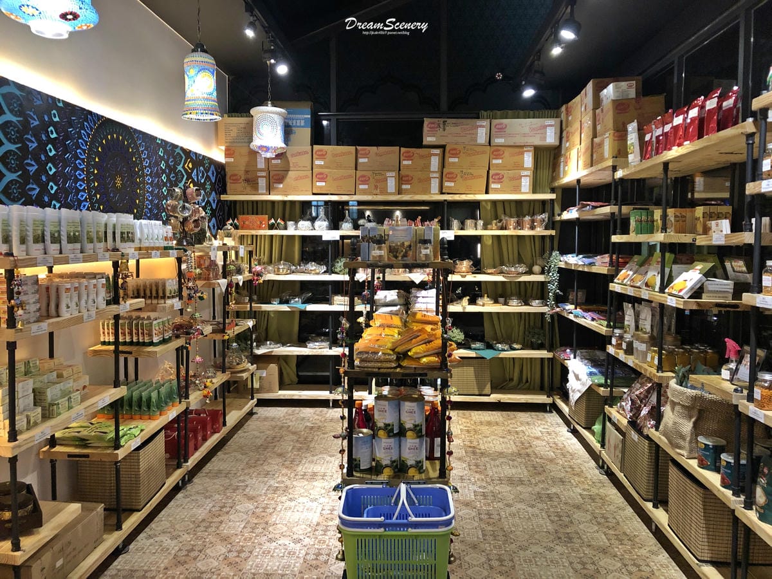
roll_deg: -0.9
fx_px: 624
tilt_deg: -5.2
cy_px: 290
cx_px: 386
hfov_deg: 63.4
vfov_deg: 49.7
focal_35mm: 28
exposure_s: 1/15
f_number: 1.8
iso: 100
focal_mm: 3.99
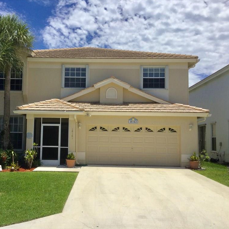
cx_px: 93
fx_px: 277
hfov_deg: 44.7
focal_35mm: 37
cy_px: 115
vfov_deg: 44.9
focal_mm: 3.3
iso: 25
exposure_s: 1/3021
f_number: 2.4
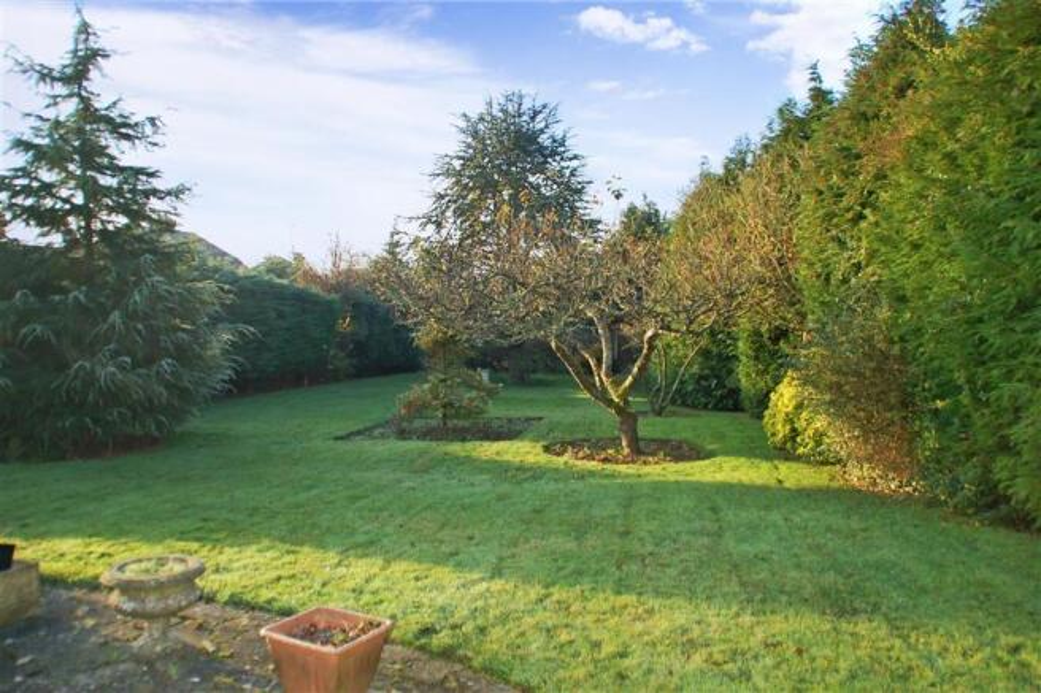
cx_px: 520
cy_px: 346
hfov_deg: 67.4
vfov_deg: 47.9
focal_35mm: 27
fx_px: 781
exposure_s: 1/400
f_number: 3.5
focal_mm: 18
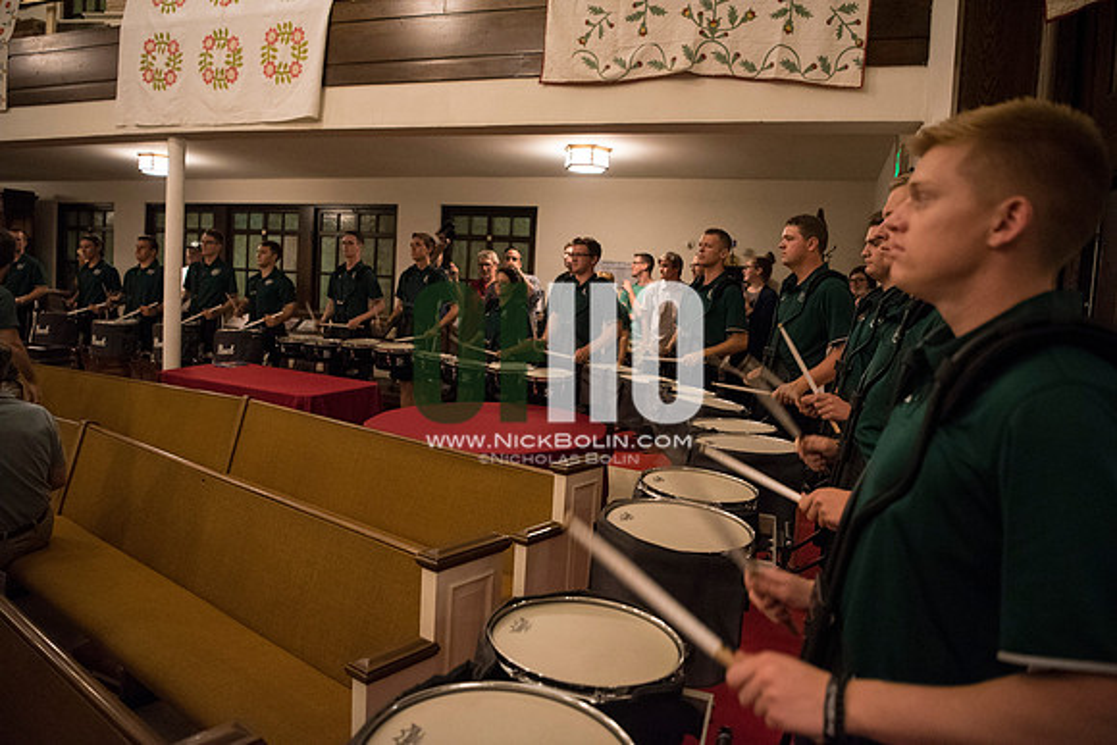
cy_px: 372
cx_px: 558
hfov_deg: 73.7
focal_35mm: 24
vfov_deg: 53.2
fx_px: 745
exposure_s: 1/160
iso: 8000
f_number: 2.8
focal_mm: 24
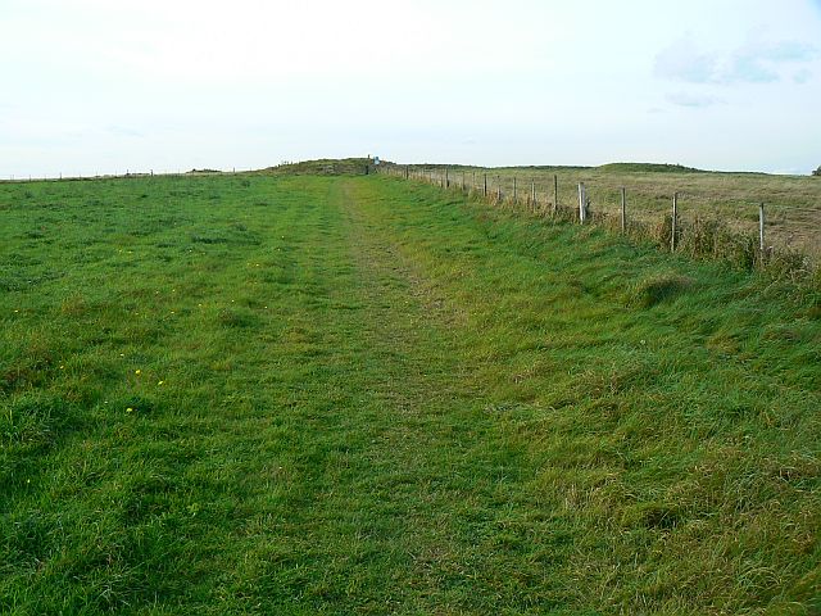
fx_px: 854
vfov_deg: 39.7
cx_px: 410
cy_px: 308
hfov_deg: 51.4
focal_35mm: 36
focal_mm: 6
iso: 80
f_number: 4
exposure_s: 1/100
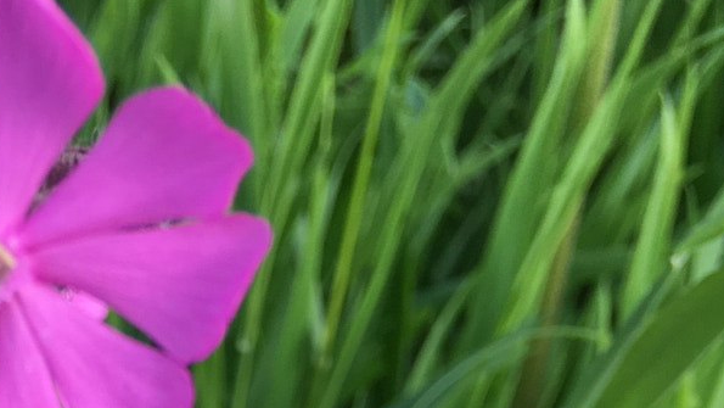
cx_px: 50
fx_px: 1632
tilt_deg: -28.6
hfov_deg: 24.2
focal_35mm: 85
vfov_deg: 12.4
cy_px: 848
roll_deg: -2.2
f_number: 2.2
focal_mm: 4.15
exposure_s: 1/265
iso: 25
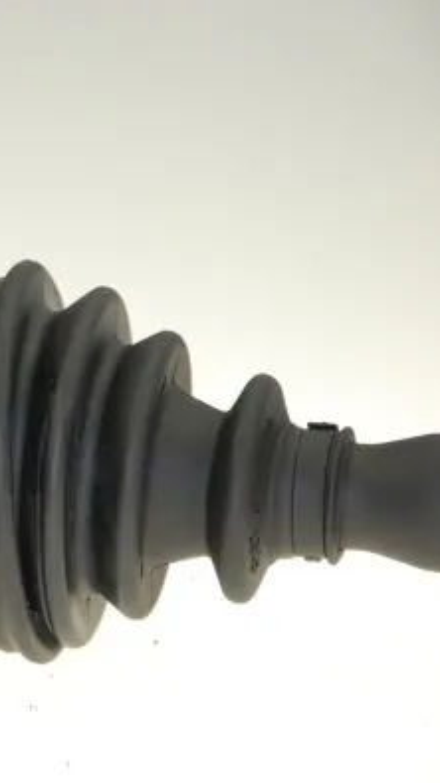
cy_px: 392
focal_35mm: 233
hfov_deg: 5.2
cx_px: -83
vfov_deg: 9.3
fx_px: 4836
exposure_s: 1/320
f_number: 5.6
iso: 400
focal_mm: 98
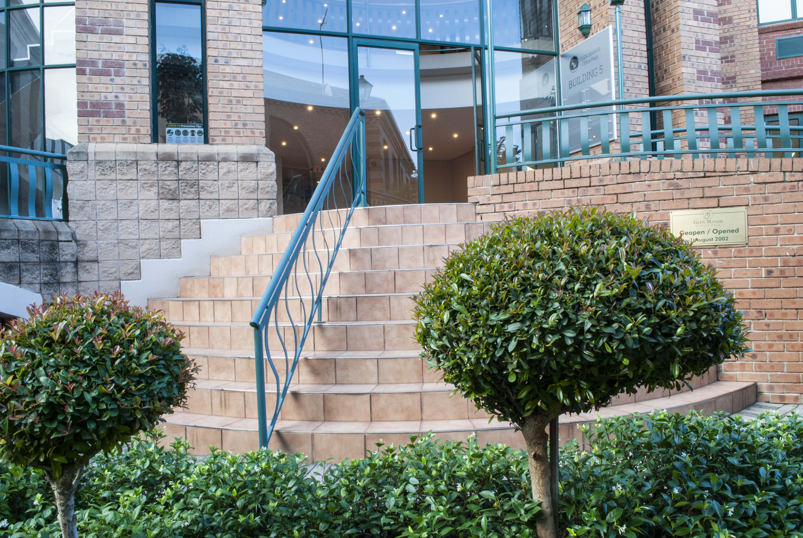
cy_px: 269
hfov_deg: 67.3
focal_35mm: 27
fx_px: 603
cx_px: 402
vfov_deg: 48.0
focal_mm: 18
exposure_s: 1
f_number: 22
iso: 100
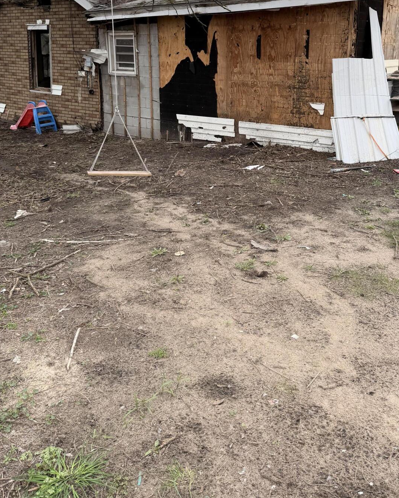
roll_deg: -0.2
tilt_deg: -10.9
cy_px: 138
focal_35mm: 35
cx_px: 216
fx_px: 517
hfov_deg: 42.2
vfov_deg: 49.9
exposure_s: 1/367
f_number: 1.78
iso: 80
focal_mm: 6.76
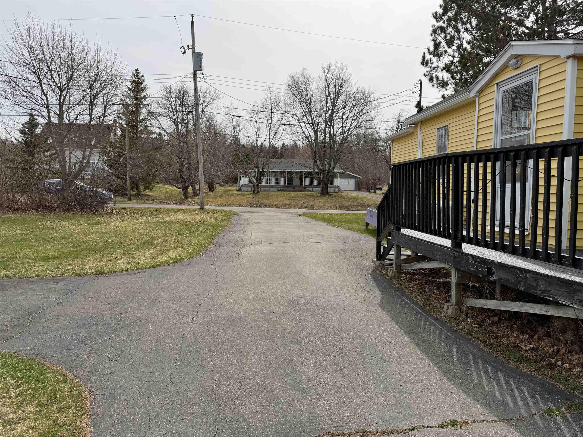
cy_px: 218
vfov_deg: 56.8
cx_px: 292
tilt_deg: -4.4
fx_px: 404
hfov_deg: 71.6
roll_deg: -0.2
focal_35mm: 24
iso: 100
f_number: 1.78
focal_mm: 6.76
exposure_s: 1/6711
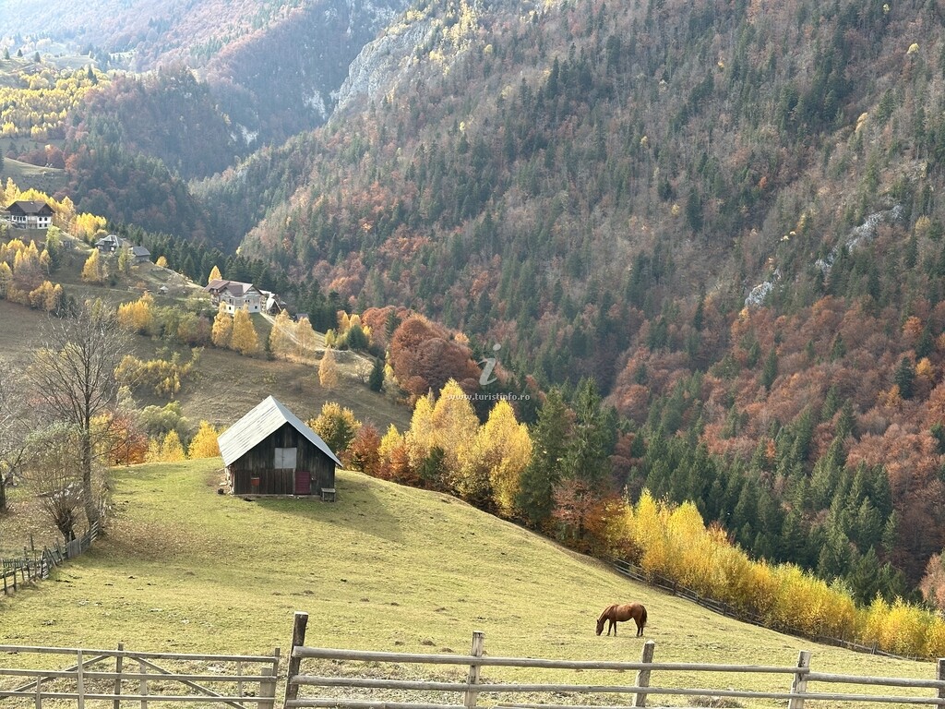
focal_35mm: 48
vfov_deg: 30.3
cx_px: 472
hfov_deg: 39.7
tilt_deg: -8.1
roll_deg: -2.8
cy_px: 354
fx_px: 1310
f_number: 1.78
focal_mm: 6.86
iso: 64
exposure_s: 1/830
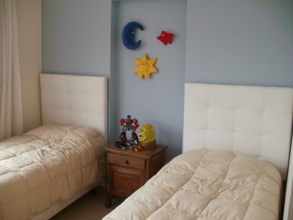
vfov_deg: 39.7
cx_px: 146
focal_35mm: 36
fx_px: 305
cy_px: 110
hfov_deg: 51.4
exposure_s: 1/40
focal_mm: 6.3
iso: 100
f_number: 3.5
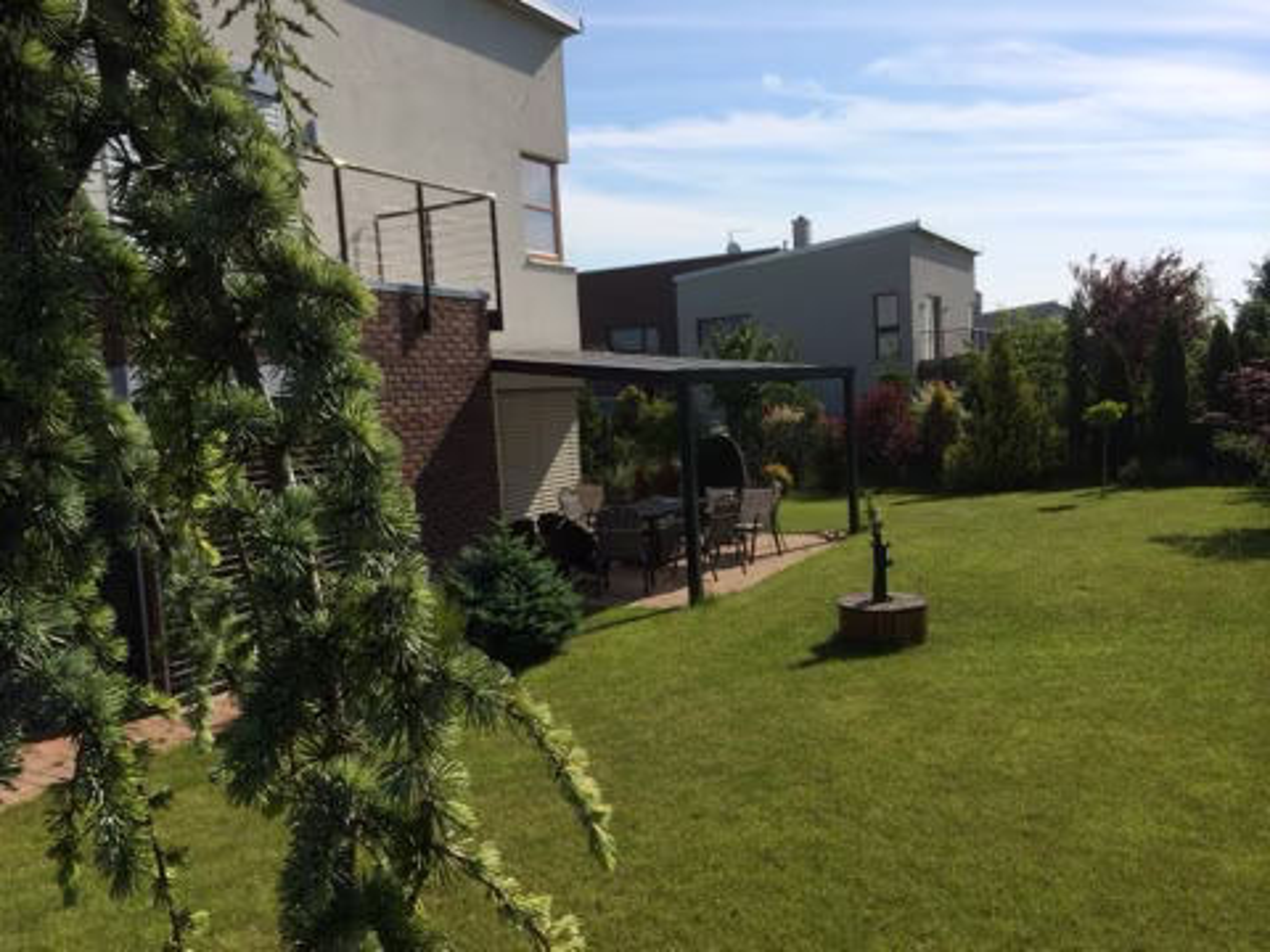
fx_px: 1101
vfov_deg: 46.8
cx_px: 635
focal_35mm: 30
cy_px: 476
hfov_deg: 60.0
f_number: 2.2
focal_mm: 4.12
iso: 40
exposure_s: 1/2933
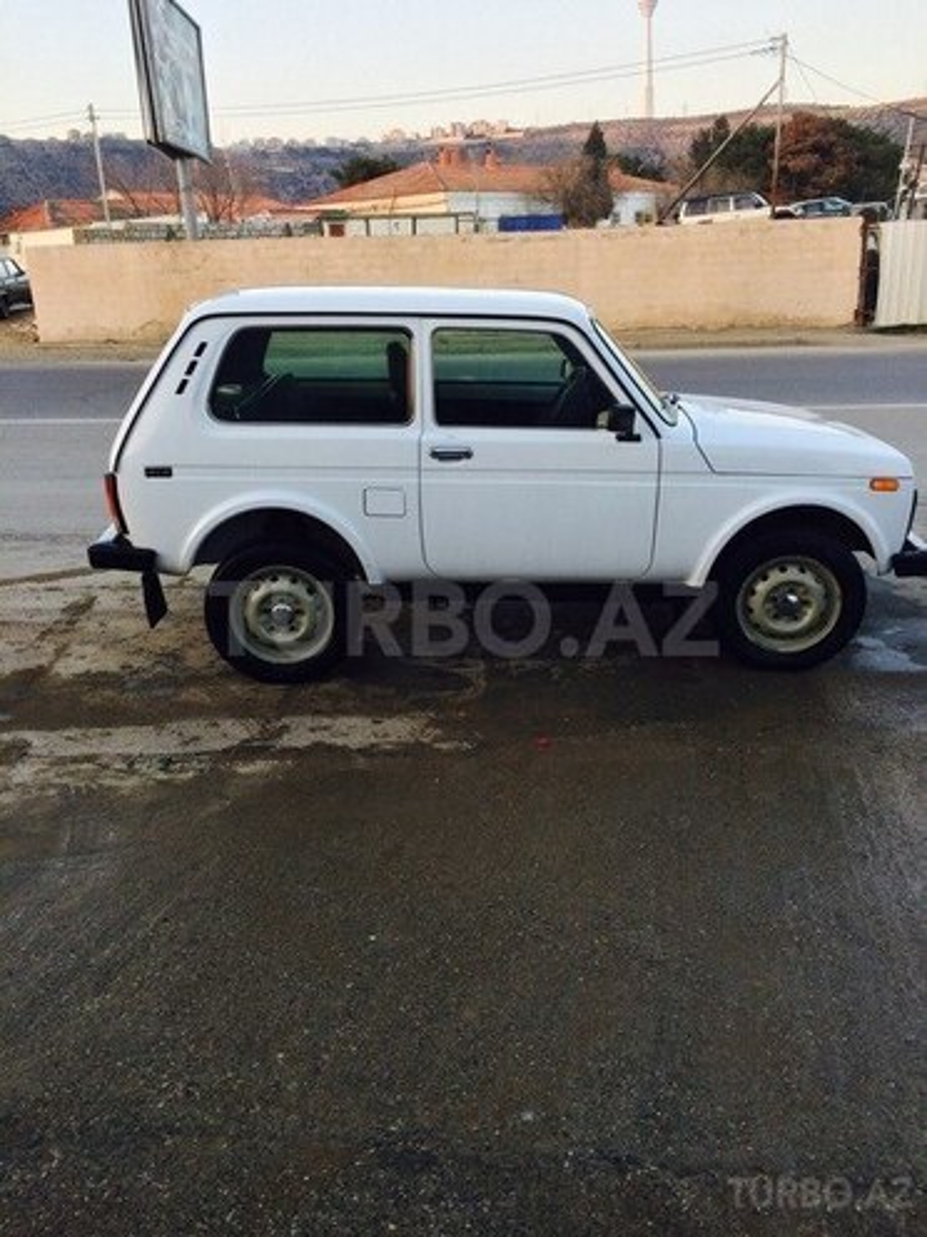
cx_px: 464
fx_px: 1035
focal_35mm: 29
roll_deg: +4.2
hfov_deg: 48.2
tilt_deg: -20.2
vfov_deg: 61.7
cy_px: 618
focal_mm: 4.15
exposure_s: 1/113
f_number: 2.2
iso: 32
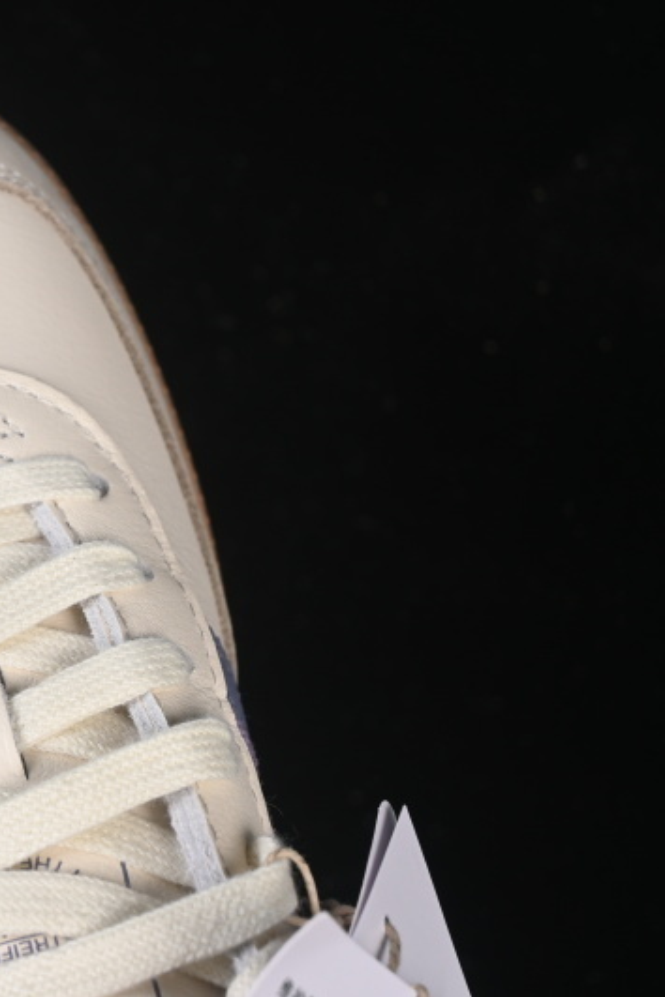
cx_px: -77
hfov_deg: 11.9
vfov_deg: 18.1
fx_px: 3131
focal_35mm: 113
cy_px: 498
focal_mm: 50
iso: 160
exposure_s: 1/80
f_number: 7.1
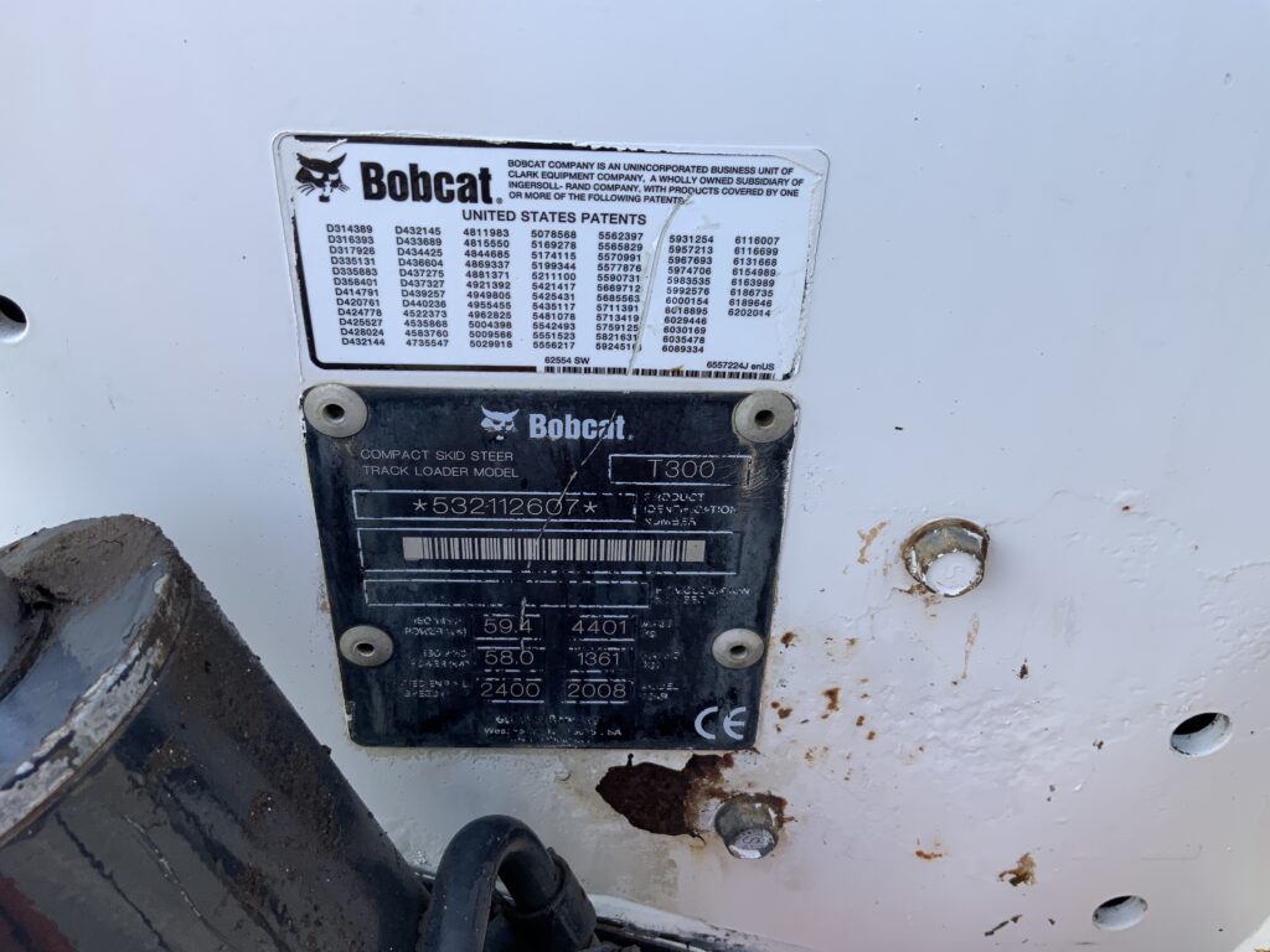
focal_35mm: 29
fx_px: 1064
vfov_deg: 48.2
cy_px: 476
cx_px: 635
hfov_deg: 61.7
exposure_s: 1/259
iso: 16
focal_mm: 3
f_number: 1.8
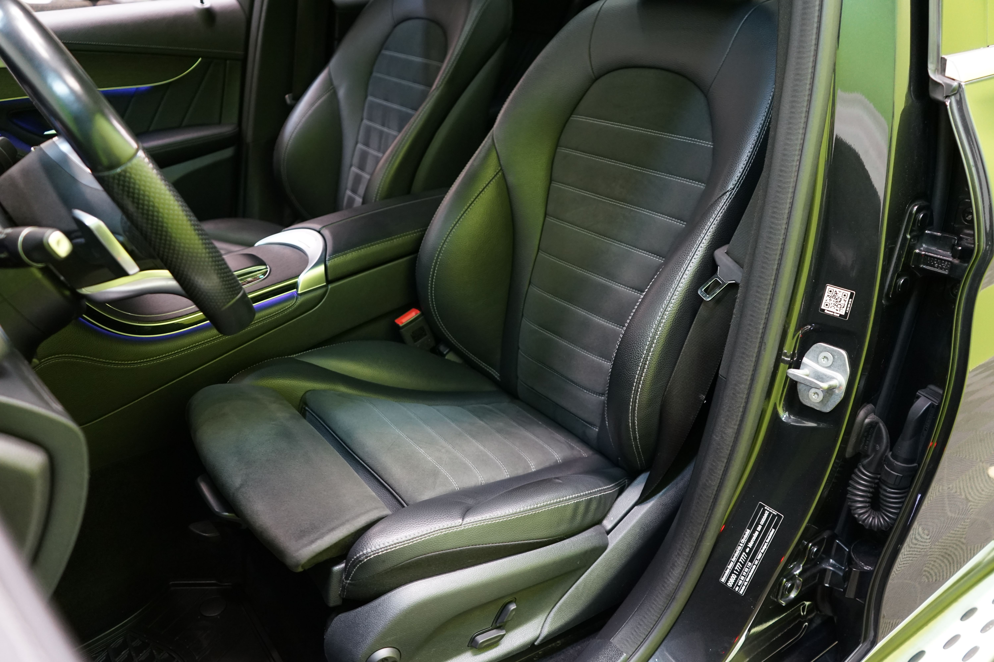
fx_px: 773
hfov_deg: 65.5
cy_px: 331
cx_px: 497
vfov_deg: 46.4
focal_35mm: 28
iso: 1600
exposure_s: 1/30
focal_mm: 28
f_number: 3.5
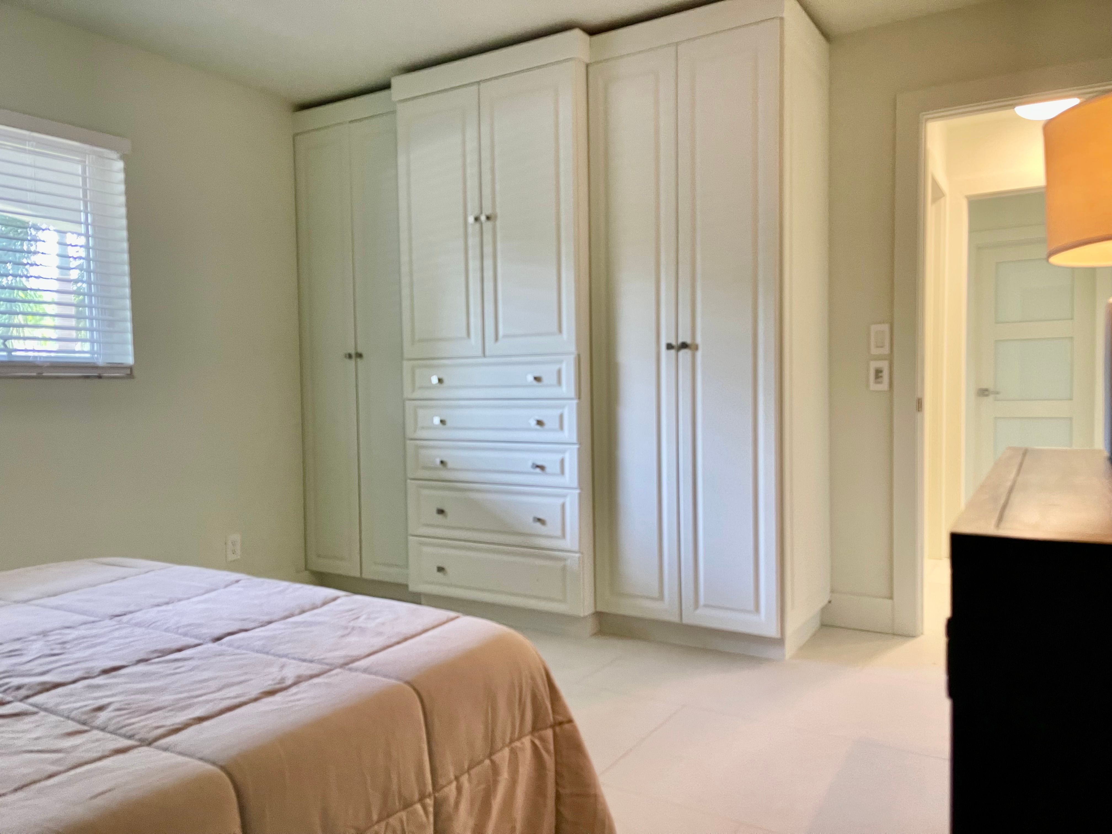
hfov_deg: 69.4
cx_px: 556
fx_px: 803
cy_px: 417
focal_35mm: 25
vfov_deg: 54.9
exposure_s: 1/60
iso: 400
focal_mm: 5.1
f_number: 1.6
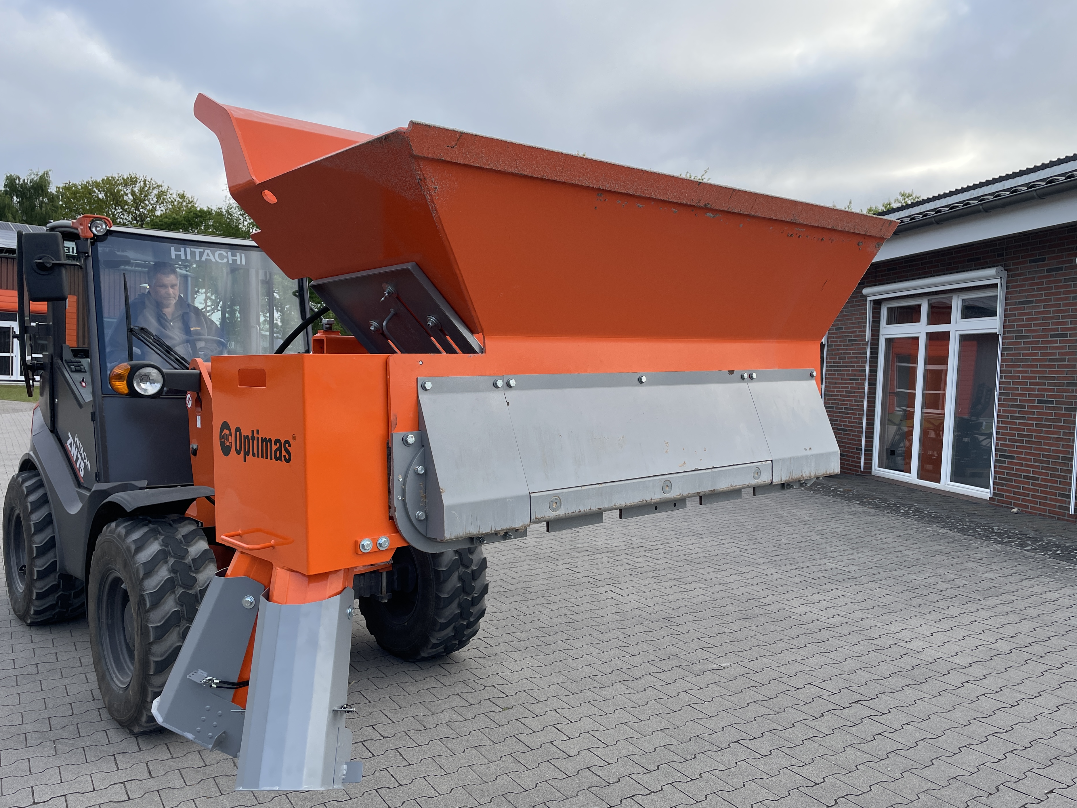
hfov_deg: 63.4
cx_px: 544
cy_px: 430
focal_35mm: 28
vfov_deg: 49.7
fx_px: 871
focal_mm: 4.2
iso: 32
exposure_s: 1/744
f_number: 1.6
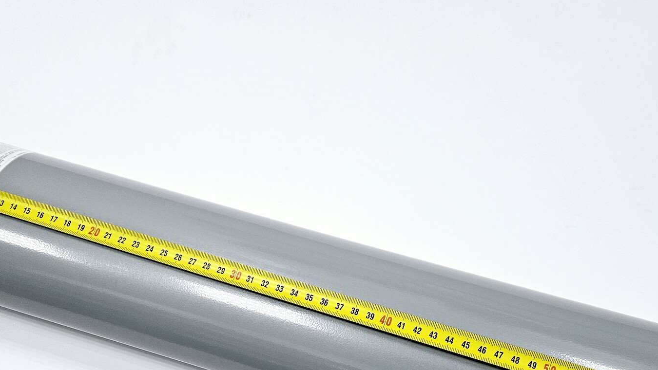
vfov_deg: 29.1
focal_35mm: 38
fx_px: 663
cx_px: 309
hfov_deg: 52.7
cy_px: 373
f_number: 1.8
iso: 125
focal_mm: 5.4
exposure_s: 1/180
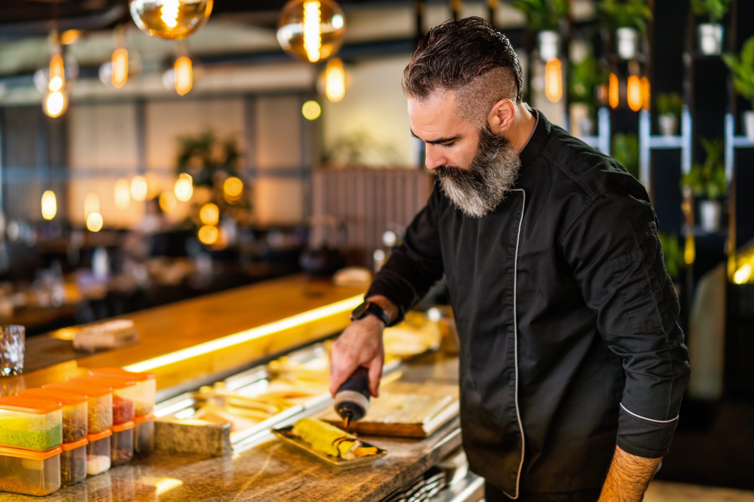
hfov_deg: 39.6
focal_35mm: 50
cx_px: 377
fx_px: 1047
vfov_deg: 27.0
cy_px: 251
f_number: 1.6
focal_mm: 50
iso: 400
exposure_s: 1/160
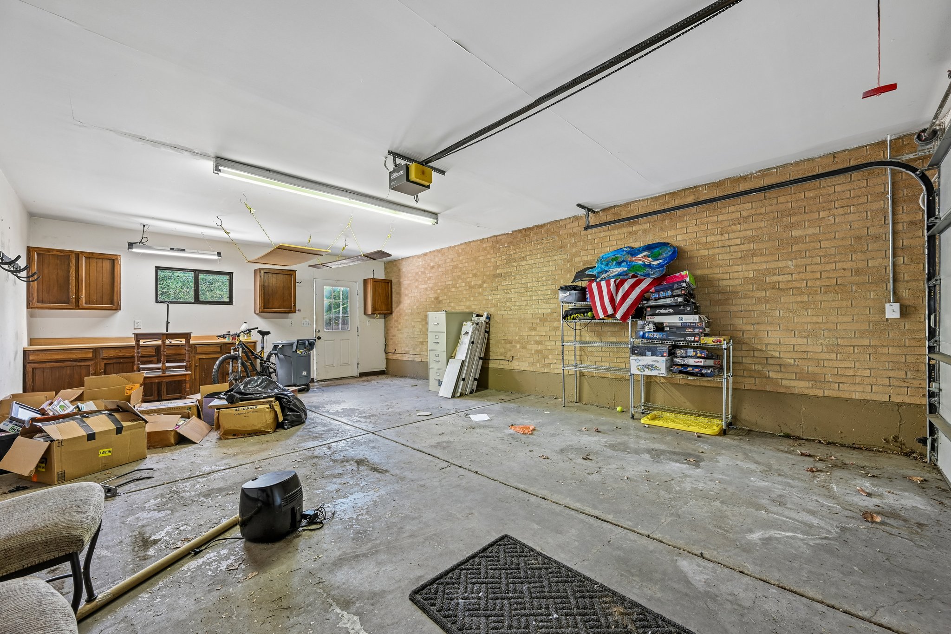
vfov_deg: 81.2
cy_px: 317
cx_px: 476
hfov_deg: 104.3
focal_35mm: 14
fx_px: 370
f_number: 9
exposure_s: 1/6
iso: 400
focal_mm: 14
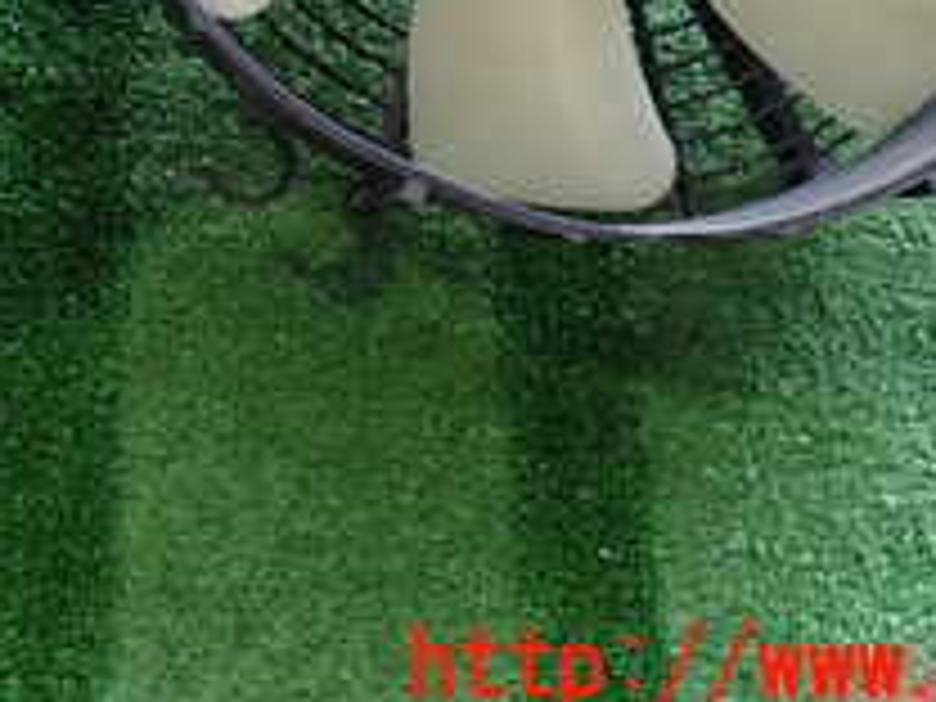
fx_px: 1947
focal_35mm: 72
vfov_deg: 18.5
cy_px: -288
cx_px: 76
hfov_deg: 26.1
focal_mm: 4.5
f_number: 2
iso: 160
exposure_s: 1/60
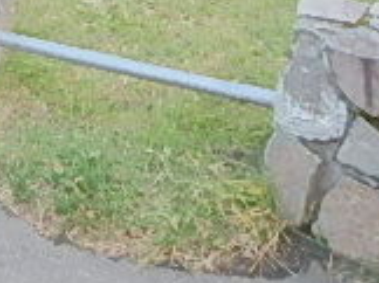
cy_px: -229
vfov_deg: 15.3
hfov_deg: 22.3
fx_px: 907
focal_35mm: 83
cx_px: -33
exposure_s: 1/60
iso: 200
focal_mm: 3.7
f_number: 3.5
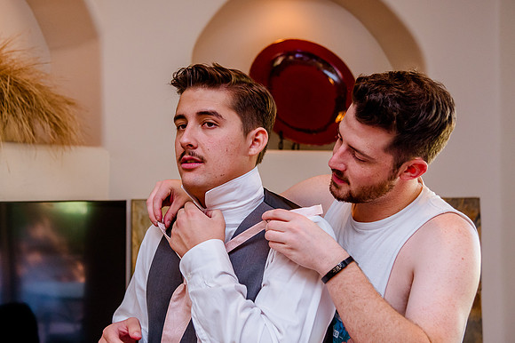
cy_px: 157
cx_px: 230
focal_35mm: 57
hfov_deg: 35.3
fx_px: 809
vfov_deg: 23.9
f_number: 4
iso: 2000
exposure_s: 1/160
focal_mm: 50
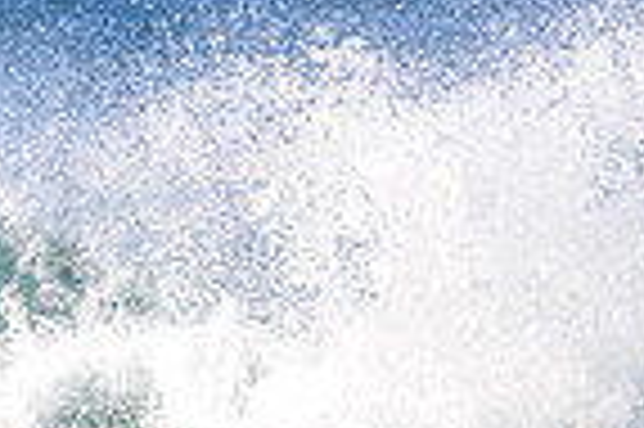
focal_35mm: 2787
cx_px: -522
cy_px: 362
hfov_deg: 0.7
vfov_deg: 0.5
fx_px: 49799
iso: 320
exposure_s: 1/2000
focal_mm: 500
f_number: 5.6
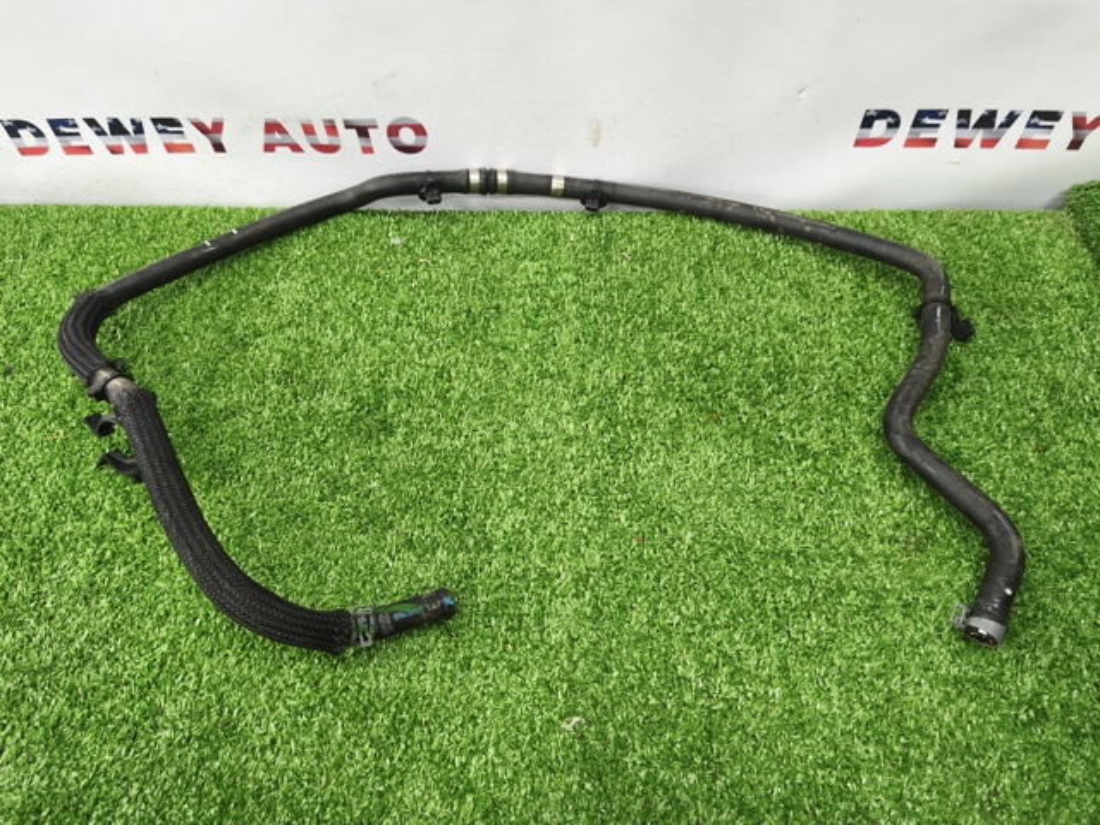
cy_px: 412
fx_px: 731
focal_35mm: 23
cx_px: 550
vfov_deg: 58.9
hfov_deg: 73.9
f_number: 1.7
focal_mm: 5.35
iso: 640
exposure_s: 1/43.3
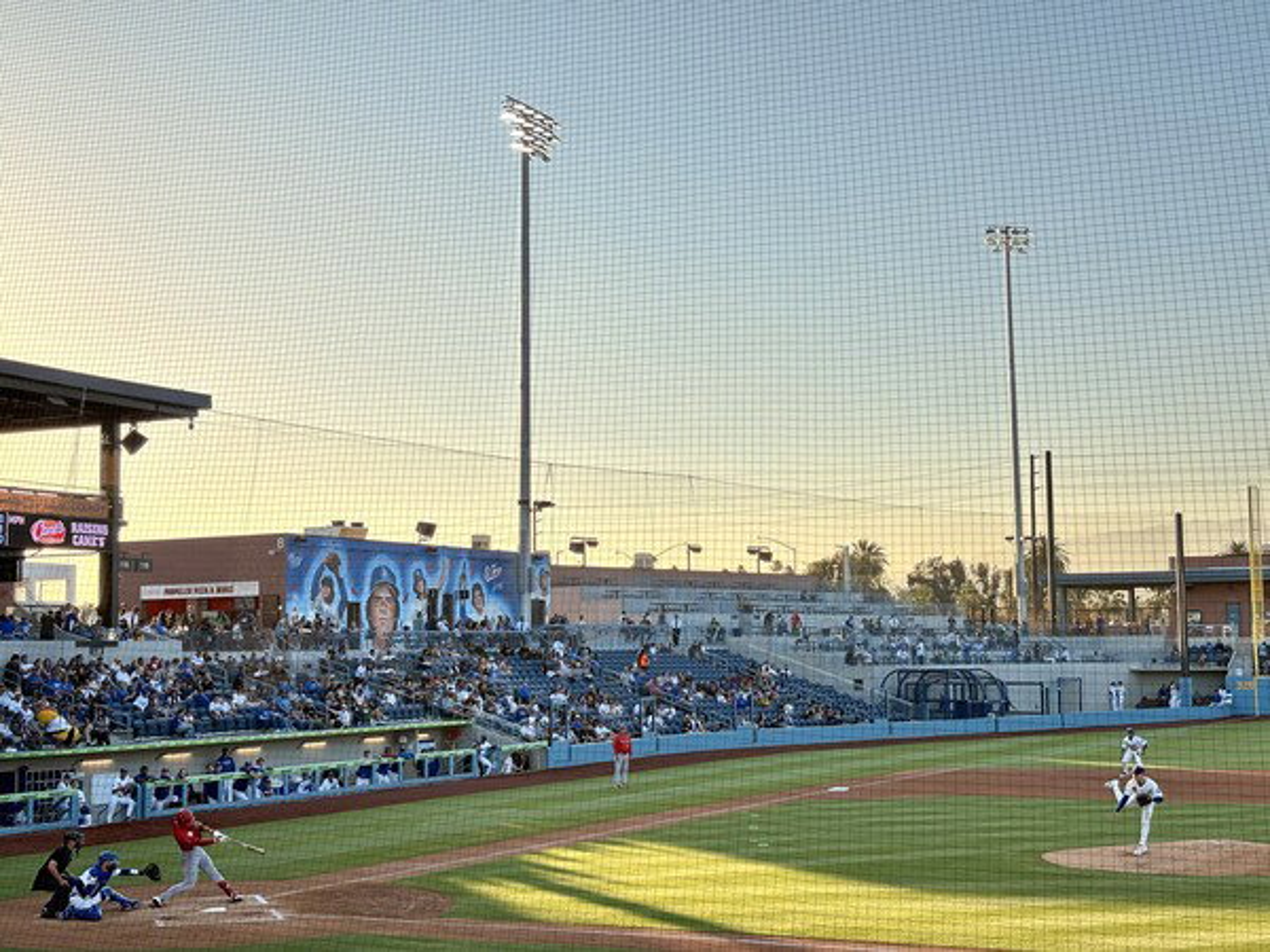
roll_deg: +1.1
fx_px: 1908
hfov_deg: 36.8
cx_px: 635
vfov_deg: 28.0
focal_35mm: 52
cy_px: 476
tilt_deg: +3.7
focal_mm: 5.96
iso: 50
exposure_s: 1/635
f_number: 1.6
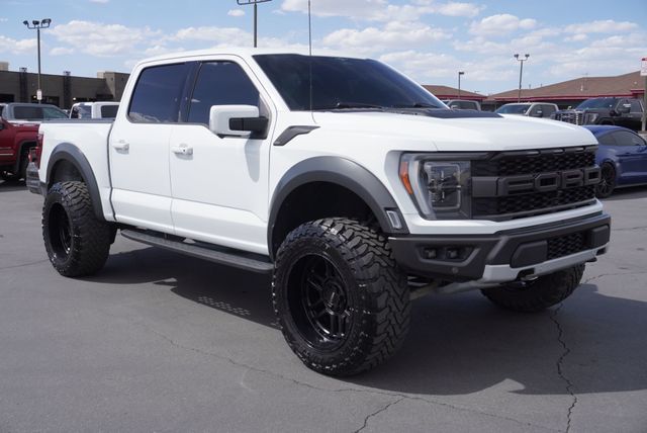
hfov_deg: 49.5
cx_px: 324
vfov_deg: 34.3
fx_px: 702
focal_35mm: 39
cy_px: 216
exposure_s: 1/250
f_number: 8
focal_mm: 26
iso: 100
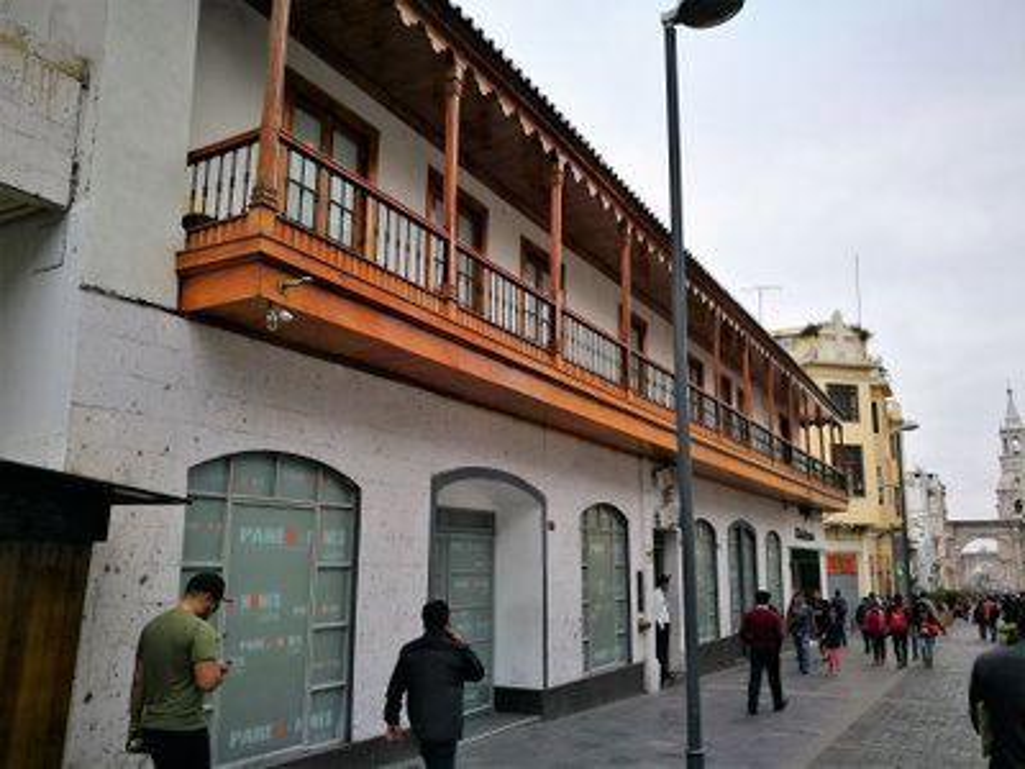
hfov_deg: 65.3
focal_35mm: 27
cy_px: 384
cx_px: 512
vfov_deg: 51.4
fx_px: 799
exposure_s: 1/737
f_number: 2.2
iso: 50
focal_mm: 4.5
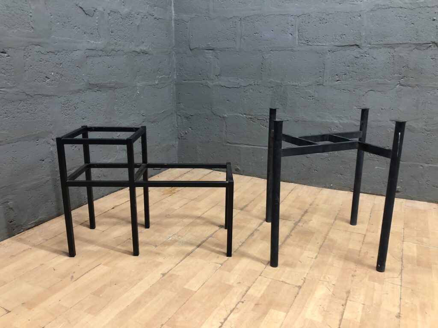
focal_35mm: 28
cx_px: 219
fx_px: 354
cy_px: 164
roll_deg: -0.9
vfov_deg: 49.7
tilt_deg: -14.9
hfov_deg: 63.4
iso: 100
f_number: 1.8
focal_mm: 3.99
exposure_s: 1/14
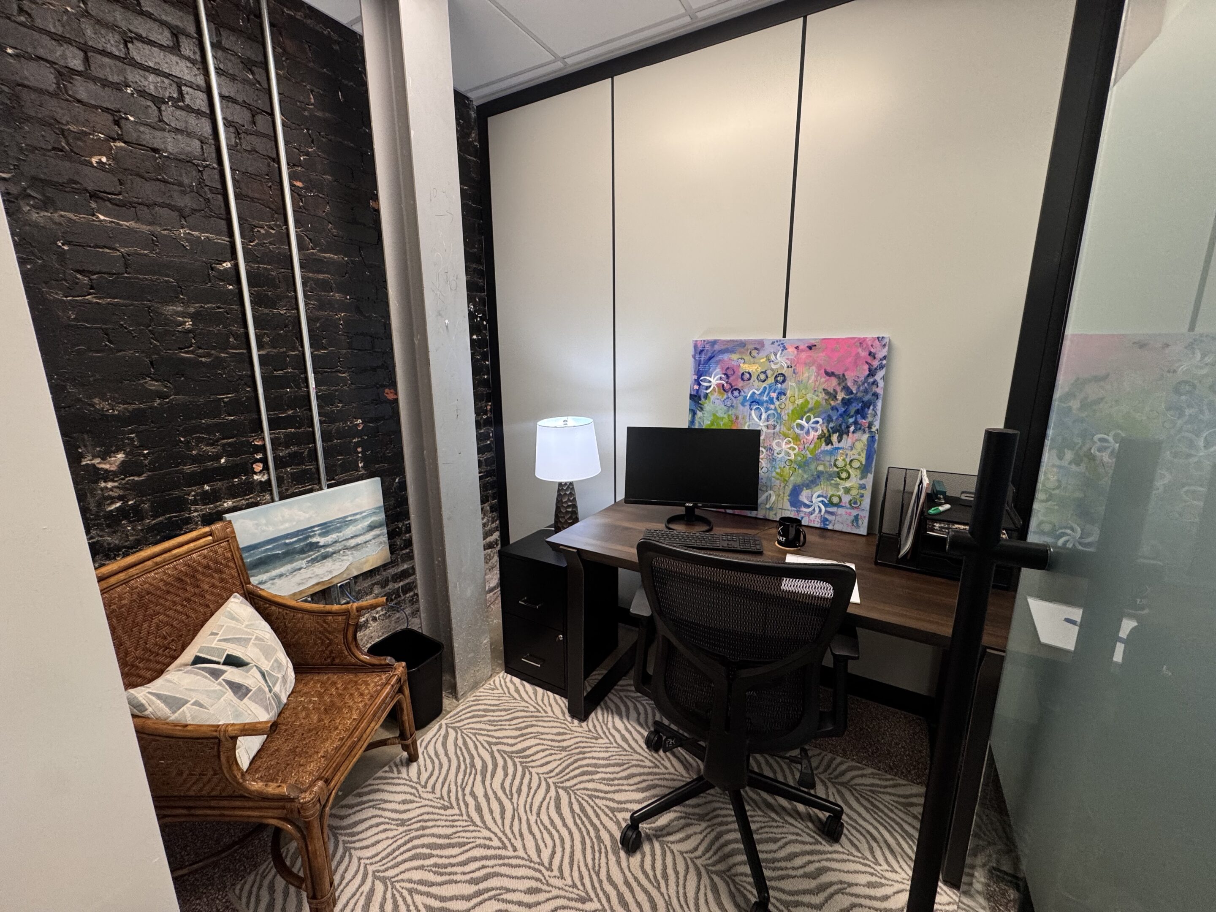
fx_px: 492
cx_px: 608
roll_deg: +1.1
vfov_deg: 85.7
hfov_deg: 102.1
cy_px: 456
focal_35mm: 14
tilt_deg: -11.6
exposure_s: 1/120
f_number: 2.2
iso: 160
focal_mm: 2.22
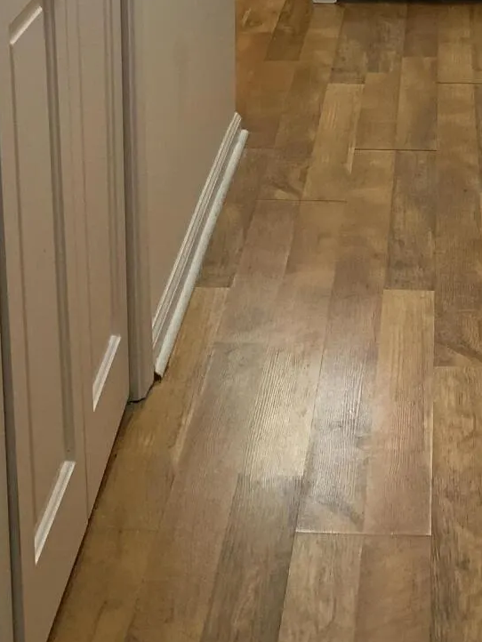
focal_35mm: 72
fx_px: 1336
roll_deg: -0.7
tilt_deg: -9.1
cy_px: -172
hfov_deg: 20.2
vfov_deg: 24.0
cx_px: 382
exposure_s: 1/60
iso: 125
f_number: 1.8
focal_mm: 4.25
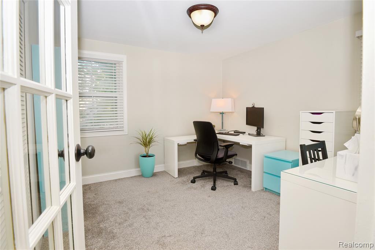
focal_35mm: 17
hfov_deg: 93.3
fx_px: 177
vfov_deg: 70.5
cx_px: 188
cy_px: 125
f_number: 9
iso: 100
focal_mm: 17
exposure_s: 1/60
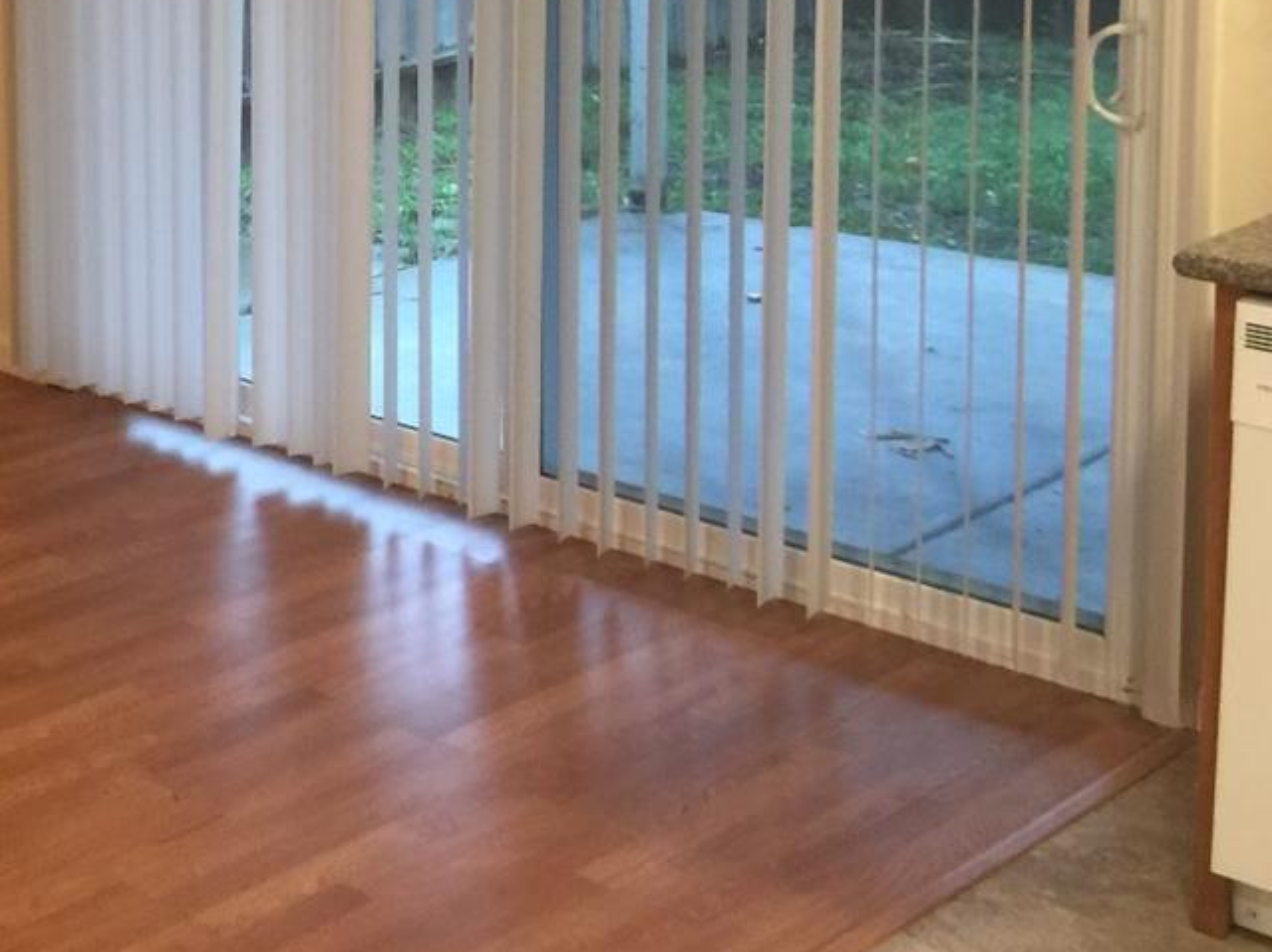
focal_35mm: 68
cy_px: -56
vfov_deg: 20.7
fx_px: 2497
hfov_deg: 26.0
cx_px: -195
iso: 50
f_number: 2.2
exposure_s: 1/15
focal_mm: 4.15
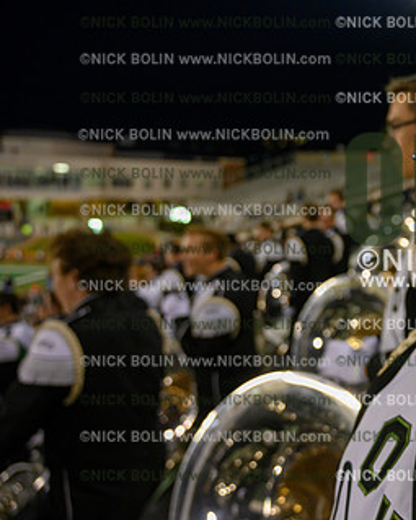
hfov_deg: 32.1
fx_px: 631
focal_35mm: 41
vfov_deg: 44.6
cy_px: 211
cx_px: 460
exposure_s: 1/250
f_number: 4
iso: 2000
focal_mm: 24
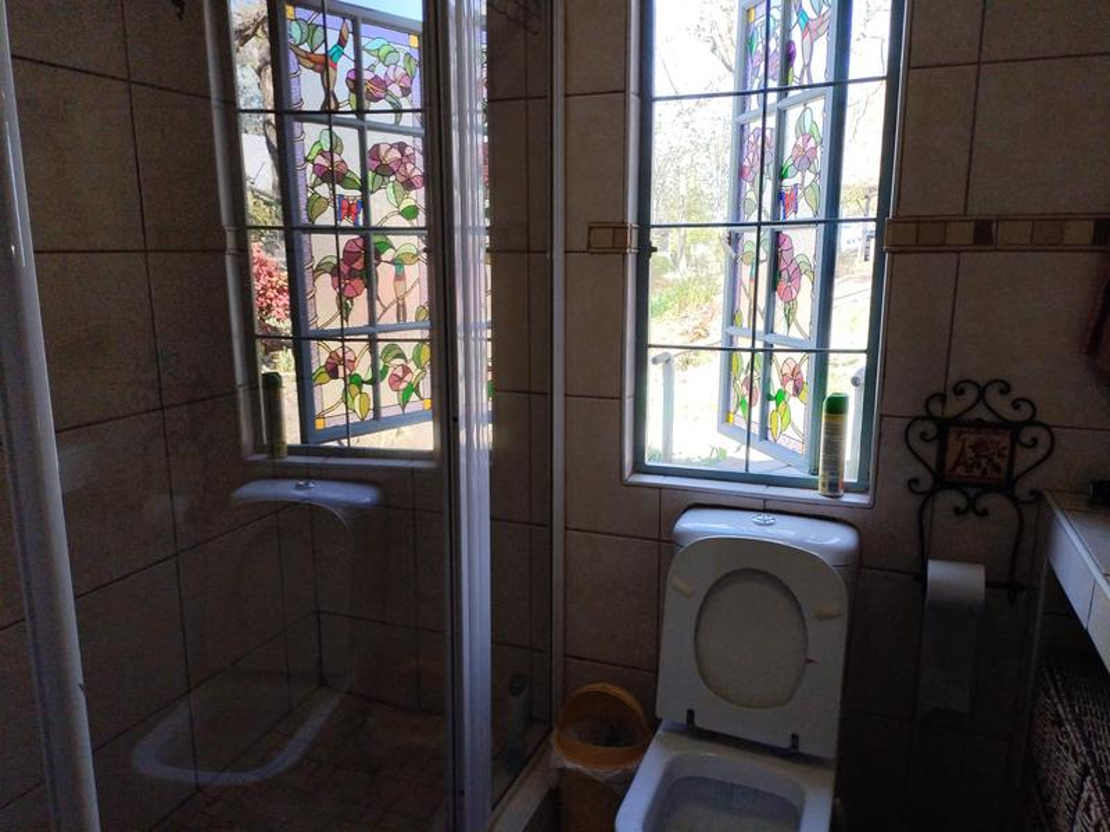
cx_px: 555
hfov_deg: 67.3
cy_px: 416
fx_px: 834
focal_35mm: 26
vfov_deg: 53.1
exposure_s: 1/100
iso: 124
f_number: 1.8
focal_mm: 4.25
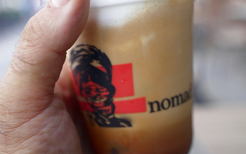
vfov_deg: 30.5
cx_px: 122
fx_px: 282
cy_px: 64
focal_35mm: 42
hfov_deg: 47.2
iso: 100
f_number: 2.8
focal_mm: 27
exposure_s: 1/320
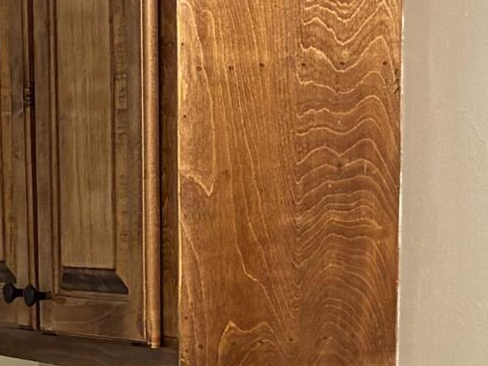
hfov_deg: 12.6
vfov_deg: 9.2
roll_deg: +1.8
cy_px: 690
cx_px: -29
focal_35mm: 154
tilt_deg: -12.3
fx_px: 2172
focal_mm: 4.2
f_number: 1.64
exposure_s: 1/60
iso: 160
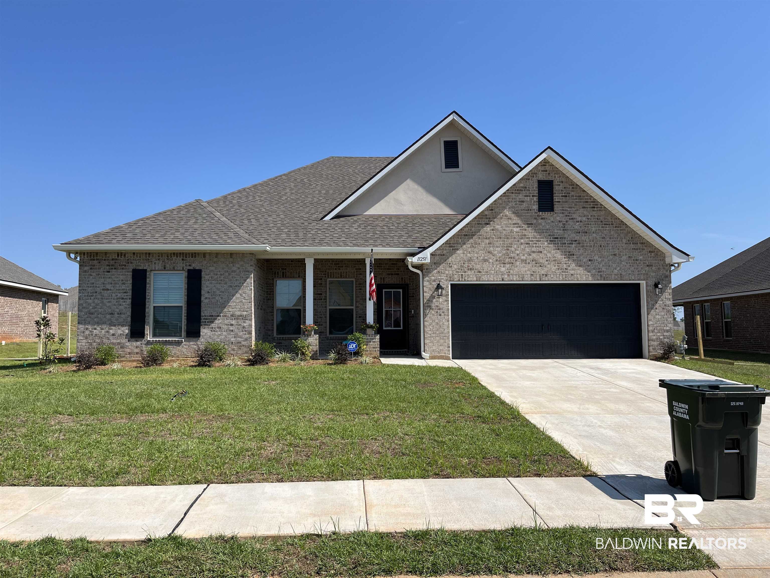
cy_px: 289
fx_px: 578
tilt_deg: +2.6
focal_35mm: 26
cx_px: 385
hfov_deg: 67.3
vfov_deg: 53.1
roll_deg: +0.5
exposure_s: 1/3413
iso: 50
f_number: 1.6
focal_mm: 5.1
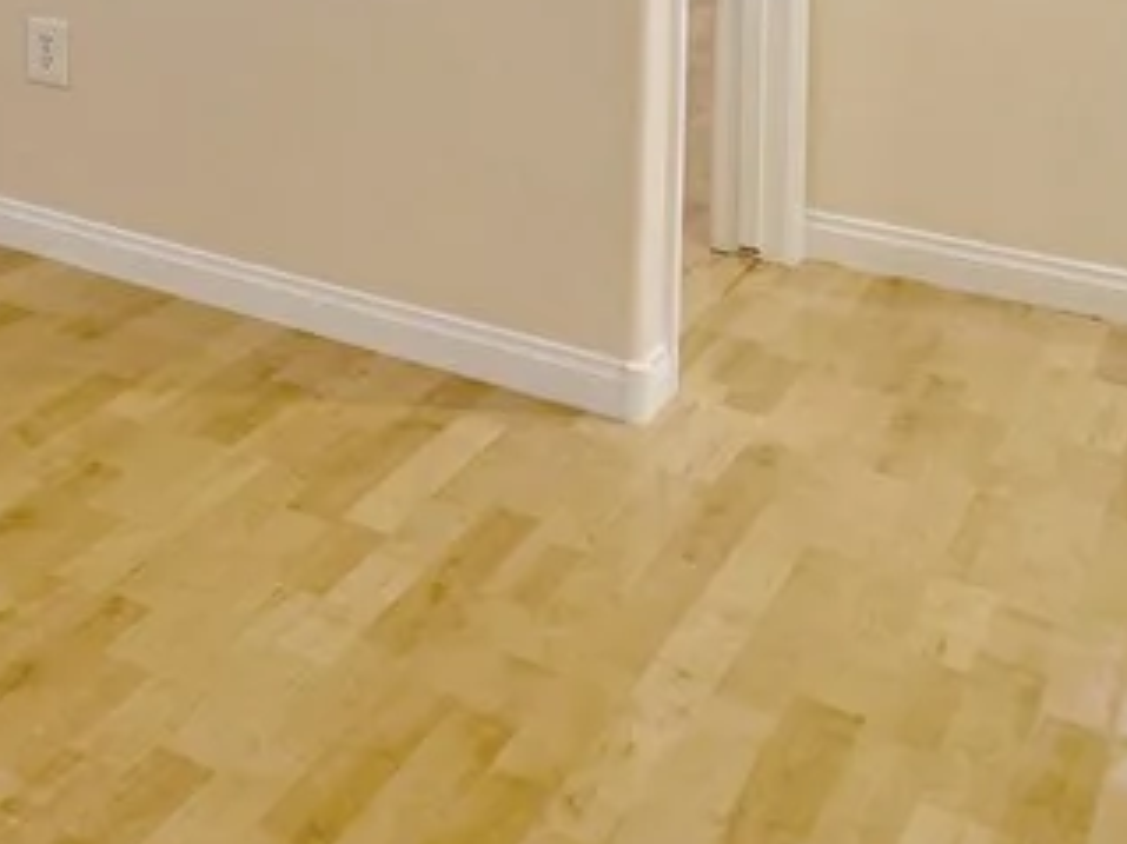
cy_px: -378
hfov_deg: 21.2
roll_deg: +0.3
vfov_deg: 17.4
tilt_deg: -1.2
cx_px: -590
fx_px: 2506
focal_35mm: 77
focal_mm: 6.76
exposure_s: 1/120
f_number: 1.78
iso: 160
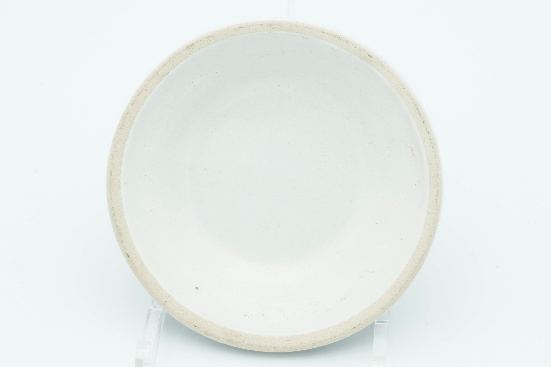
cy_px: 184
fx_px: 765
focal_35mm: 50
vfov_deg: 27.0
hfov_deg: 39.6
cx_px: 276
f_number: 22
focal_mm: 50
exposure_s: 1/6
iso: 100
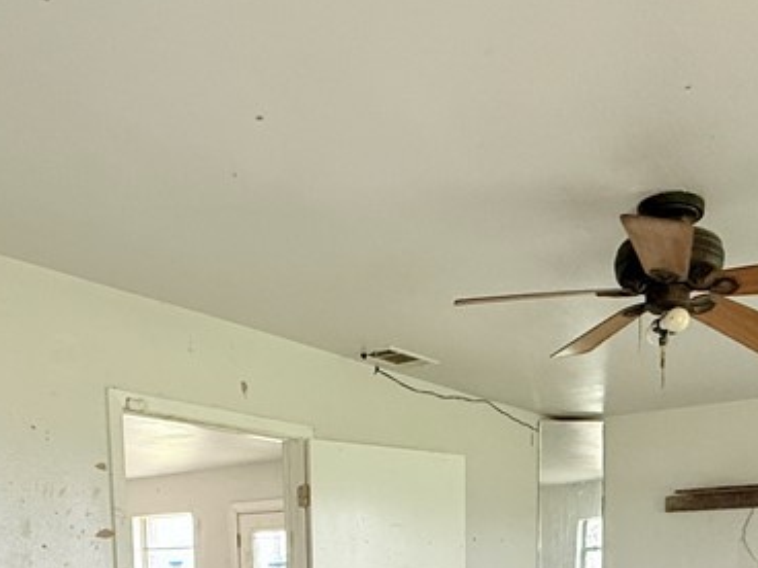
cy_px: 679
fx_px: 854
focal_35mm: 39
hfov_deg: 47.5
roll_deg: +1.1
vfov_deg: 31.1
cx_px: 468
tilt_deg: -4.7
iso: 400
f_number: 2.2
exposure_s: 1/96
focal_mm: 2.22
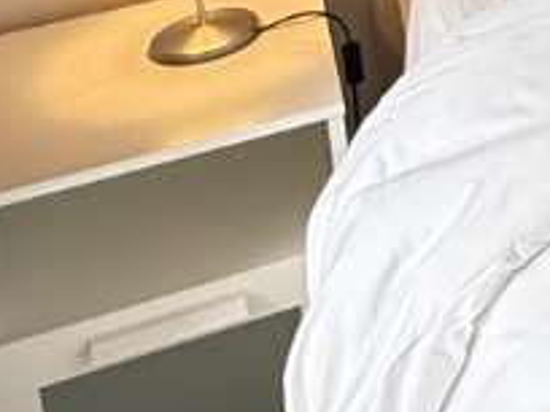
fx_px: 1637
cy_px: -456
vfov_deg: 12.4
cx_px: 1192
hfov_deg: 14.7
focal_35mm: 103
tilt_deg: -11.5
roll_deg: -0.2
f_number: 2.2
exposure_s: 1/99
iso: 250
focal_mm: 2.22
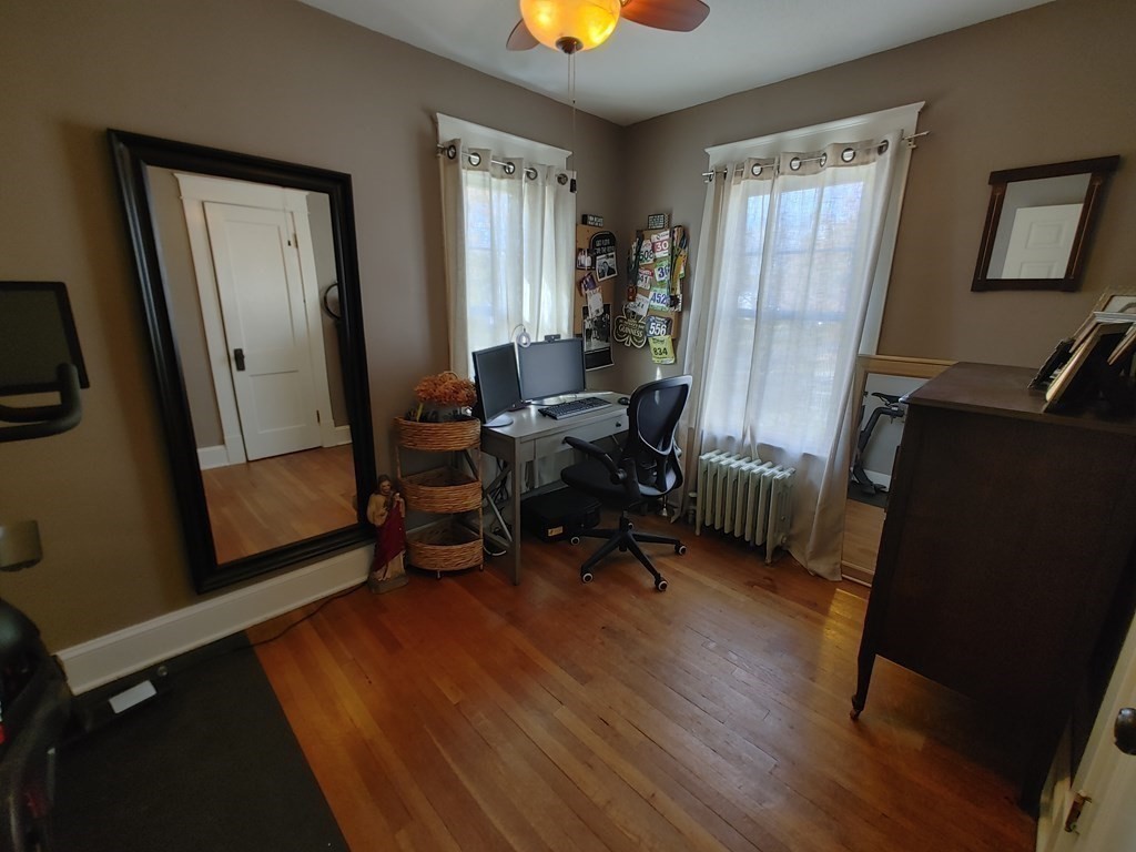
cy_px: 426
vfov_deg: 81.7
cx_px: 568
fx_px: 492
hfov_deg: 98.2
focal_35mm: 15
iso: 150
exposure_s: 1/24
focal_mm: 1.78
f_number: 1.9
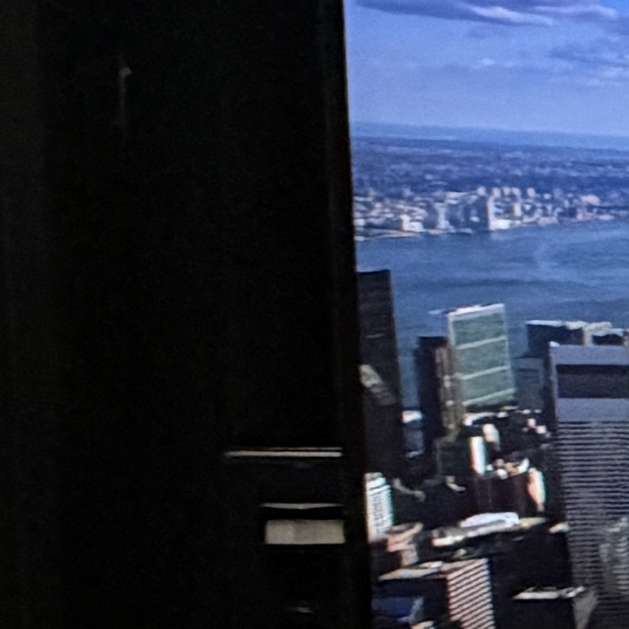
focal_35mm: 98
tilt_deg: -1.7
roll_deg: -0.1
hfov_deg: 8.9
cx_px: 2348
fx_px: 2015
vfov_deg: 17.6
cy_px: 504
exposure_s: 1/60
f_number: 2.2
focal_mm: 2.22
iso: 250
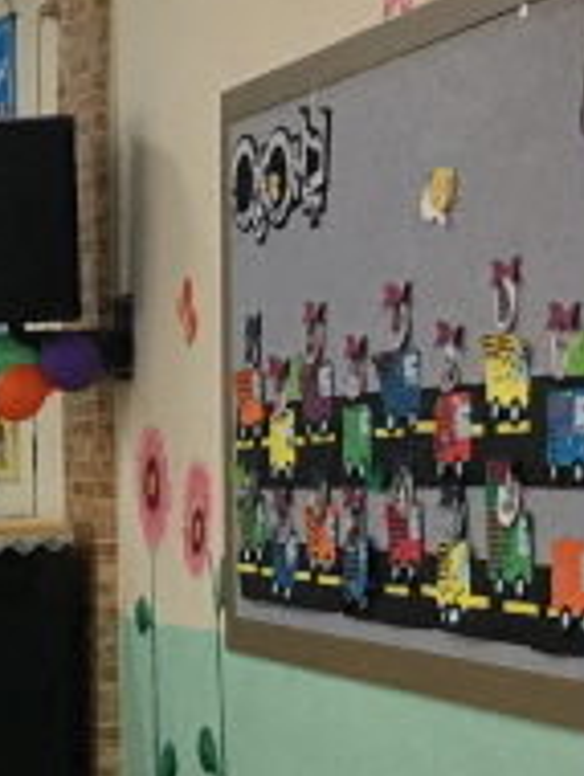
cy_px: 539
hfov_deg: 10.0
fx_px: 2873
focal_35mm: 128
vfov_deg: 15.3
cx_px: -858
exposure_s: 1/30
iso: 40
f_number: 2.2
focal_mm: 4.15
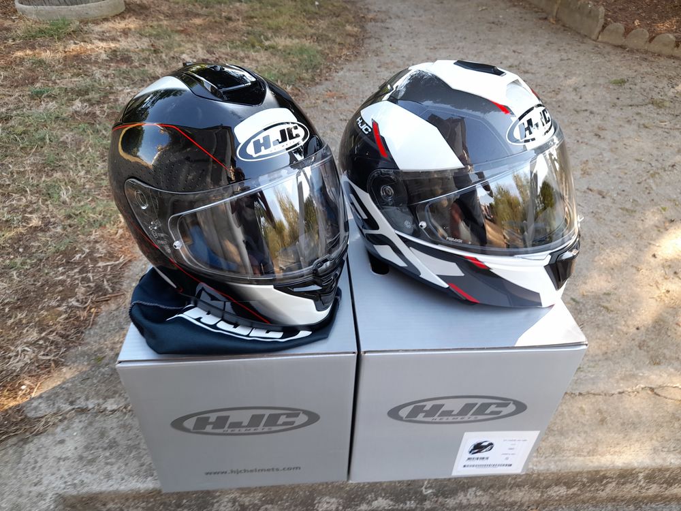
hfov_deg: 69.4
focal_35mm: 25
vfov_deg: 54.9
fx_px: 492
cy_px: 256
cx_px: 340
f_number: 2
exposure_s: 1/50
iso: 20
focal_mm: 4.6
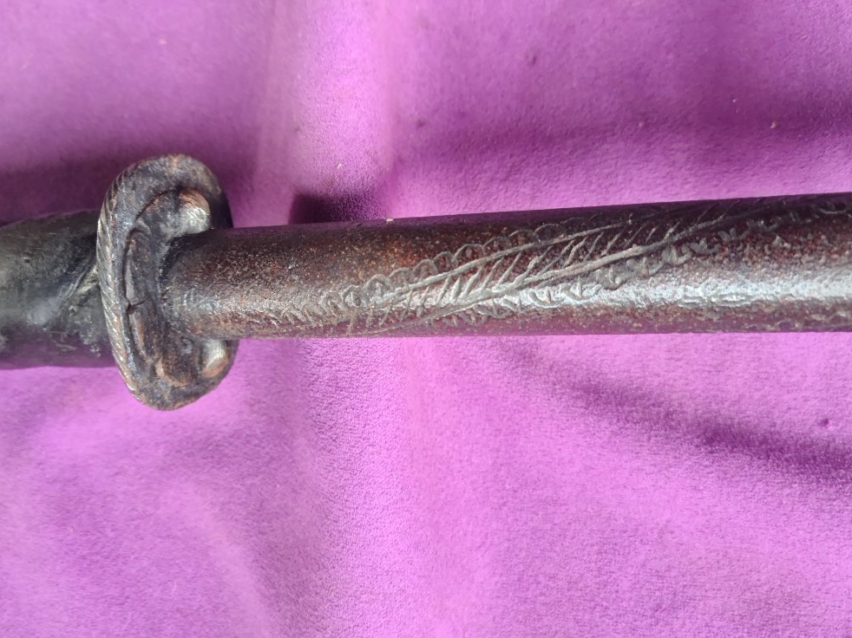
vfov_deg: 42.9
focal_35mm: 33
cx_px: 429
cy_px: 281
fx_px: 812
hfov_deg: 55.4
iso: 200
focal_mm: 5.9
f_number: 2
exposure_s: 1/50
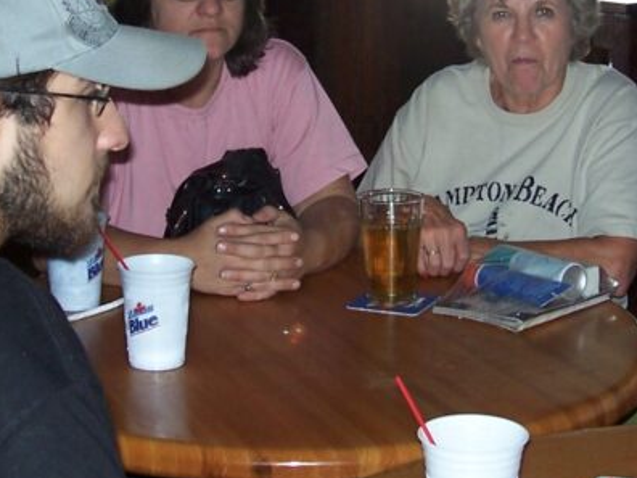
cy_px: 90
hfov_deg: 22.2
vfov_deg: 16.6
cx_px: 355
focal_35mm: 88
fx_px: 1619
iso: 80
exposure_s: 1/60
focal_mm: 5.6
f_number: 2.7
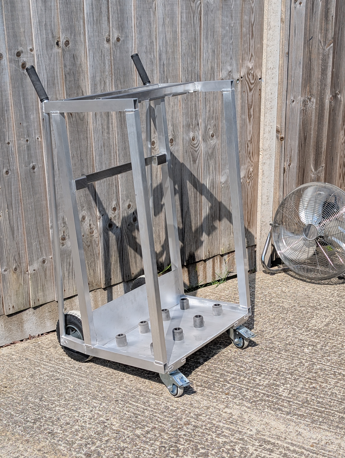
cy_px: 229
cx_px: 172
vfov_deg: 38.9
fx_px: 650
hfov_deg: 29.7
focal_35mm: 49
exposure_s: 1/947
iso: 20
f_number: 1.68
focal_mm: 6.9
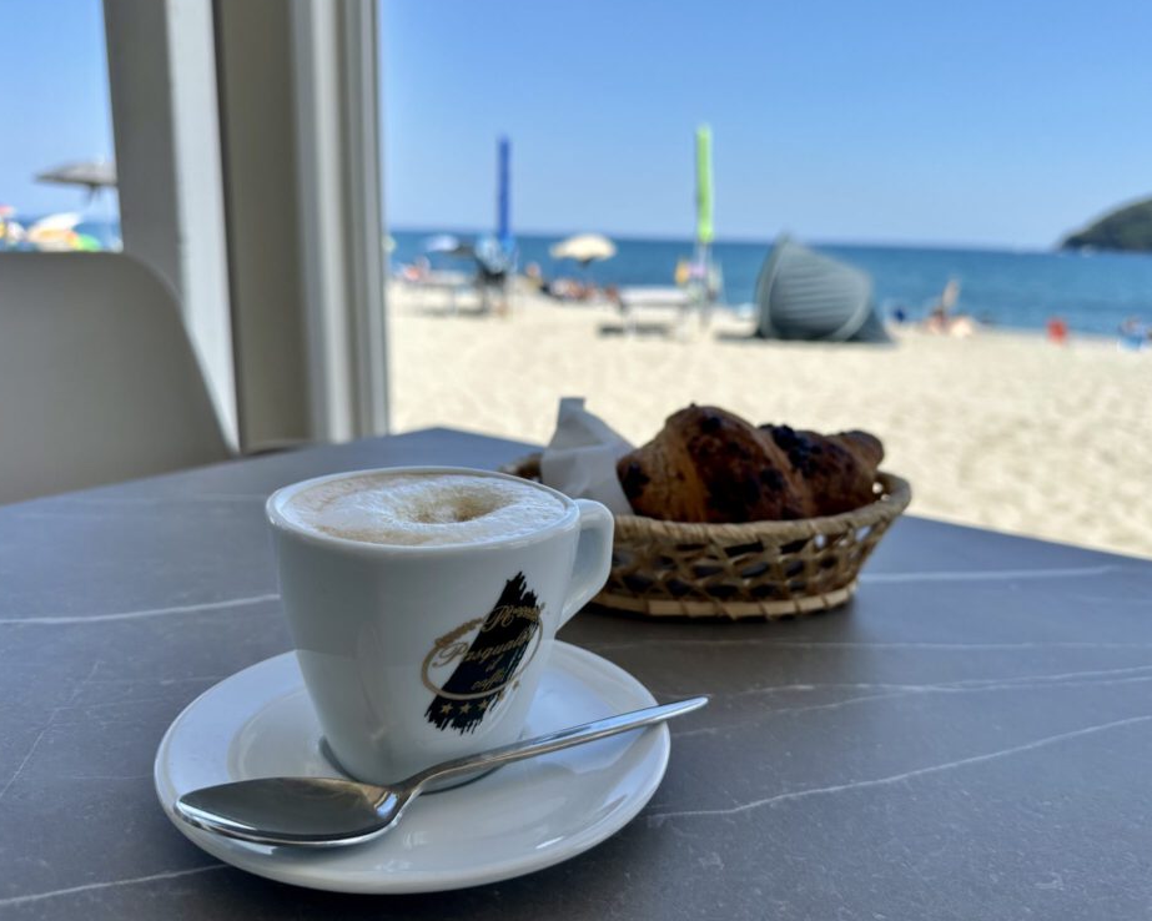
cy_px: 462
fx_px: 886
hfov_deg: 65.9
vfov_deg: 54.9
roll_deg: -2.1
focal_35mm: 26
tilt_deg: -14.4
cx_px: 623
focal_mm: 6.86
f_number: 1.78
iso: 80
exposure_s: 1/4016
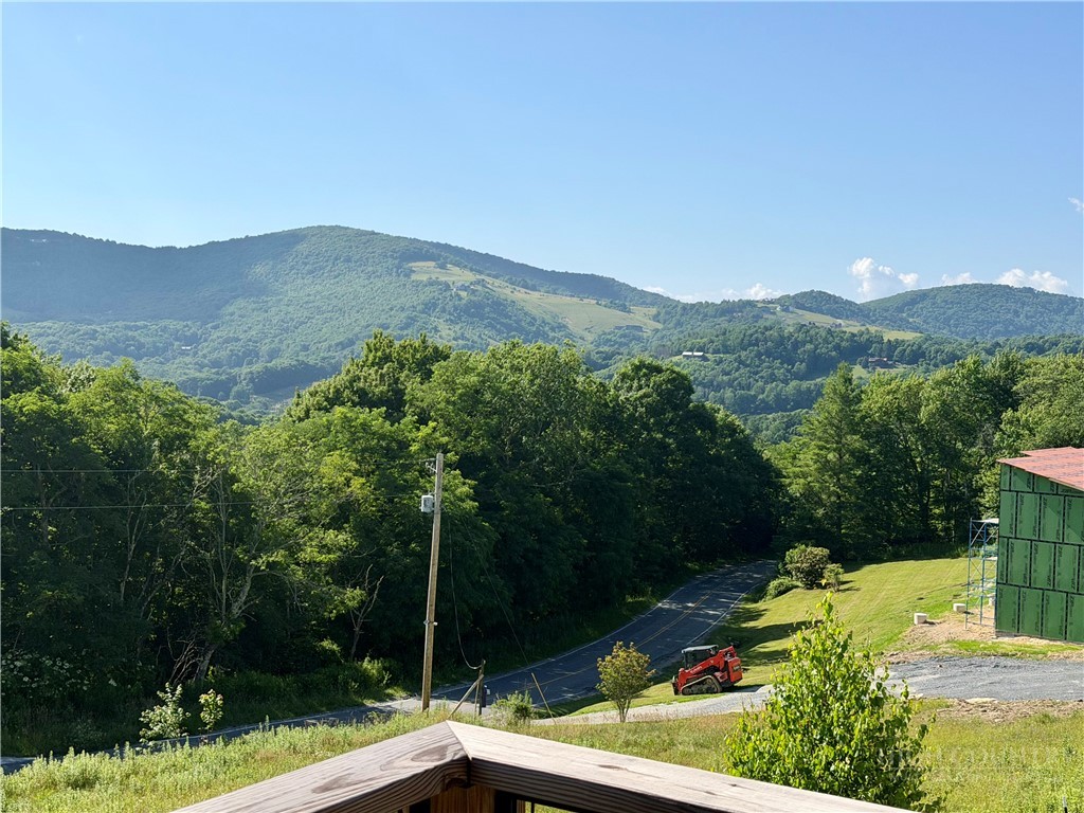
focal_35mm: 48
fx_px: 1503
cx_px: 542
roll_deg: -1.3
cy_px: 406
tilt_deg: -2.2
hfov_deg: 39.7
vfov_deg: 30.3
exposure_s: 1/5587
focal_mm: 6.76
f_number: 1.78
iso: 64
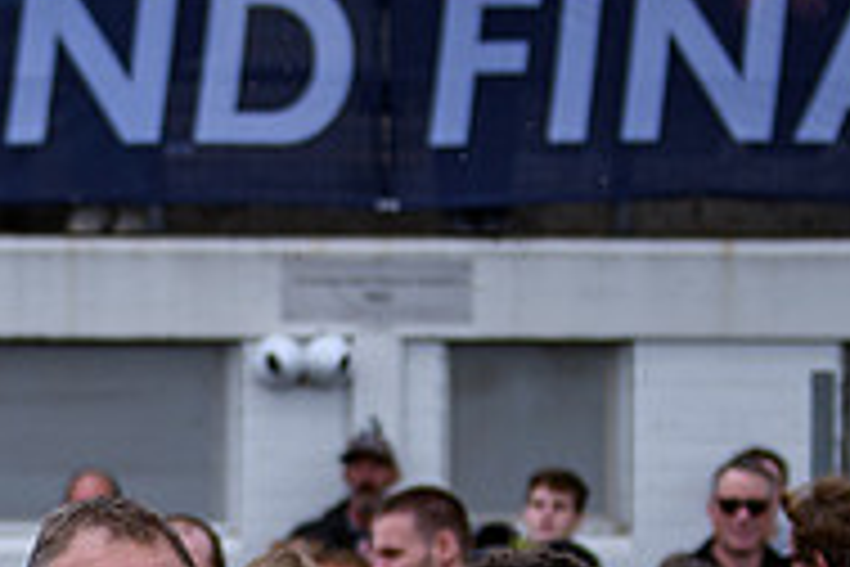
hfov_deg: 5.1
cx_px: -104
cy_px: 828
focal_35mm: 405
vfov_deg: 3.4
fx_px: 9562
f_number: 2.8
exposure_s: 1/2000
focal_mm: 70
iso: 110
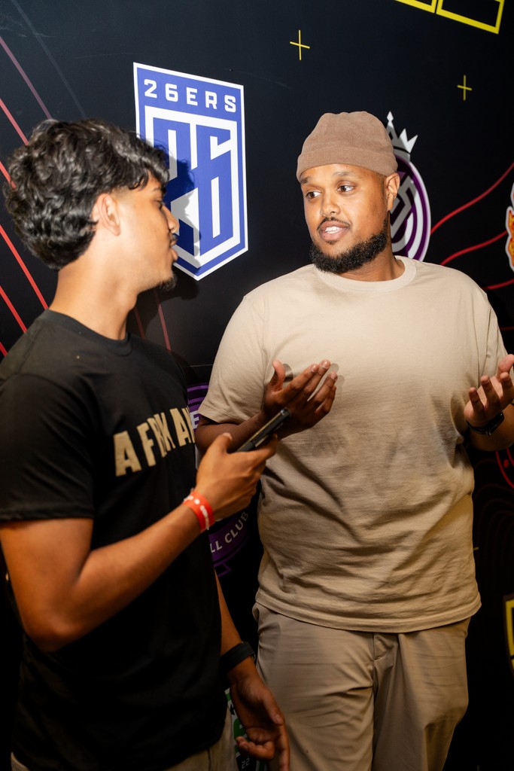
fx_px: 978
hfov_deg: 29.4
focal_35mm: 46
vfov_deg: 43.0
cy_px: 386
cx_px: 257
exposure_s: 1/60
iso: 1000
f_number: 2.8
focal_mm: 45.7
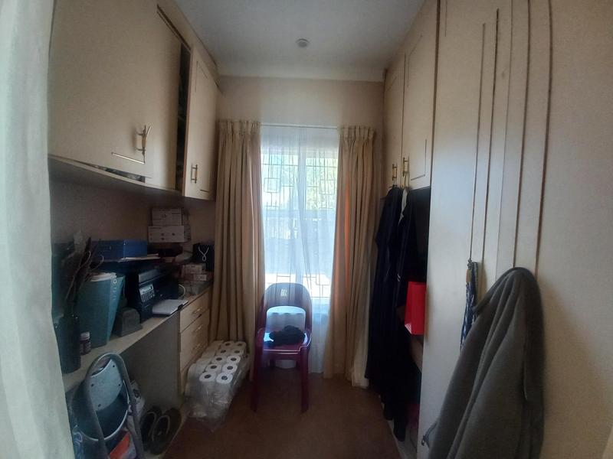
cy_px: 230
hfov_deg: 106.2
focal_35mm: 13
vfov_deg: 89.9
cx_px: 306
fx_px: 230
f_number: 2.2
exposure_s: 1/33
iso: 100
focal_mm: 1.42
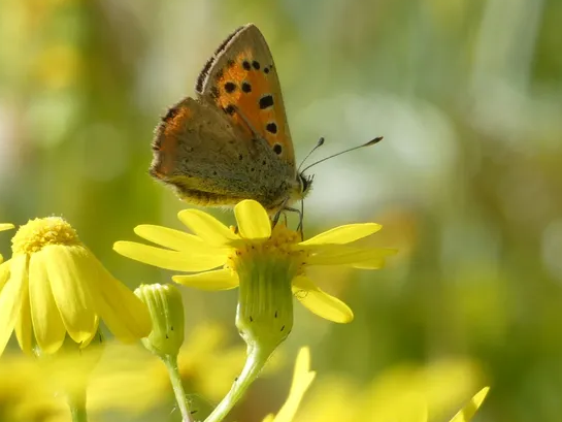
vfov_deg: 3.2
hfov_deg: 4.2
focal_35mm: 470
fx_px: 7632
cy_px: 200
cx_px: 239
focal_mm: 71.7
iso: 80
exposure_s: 1/160
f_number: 5.6
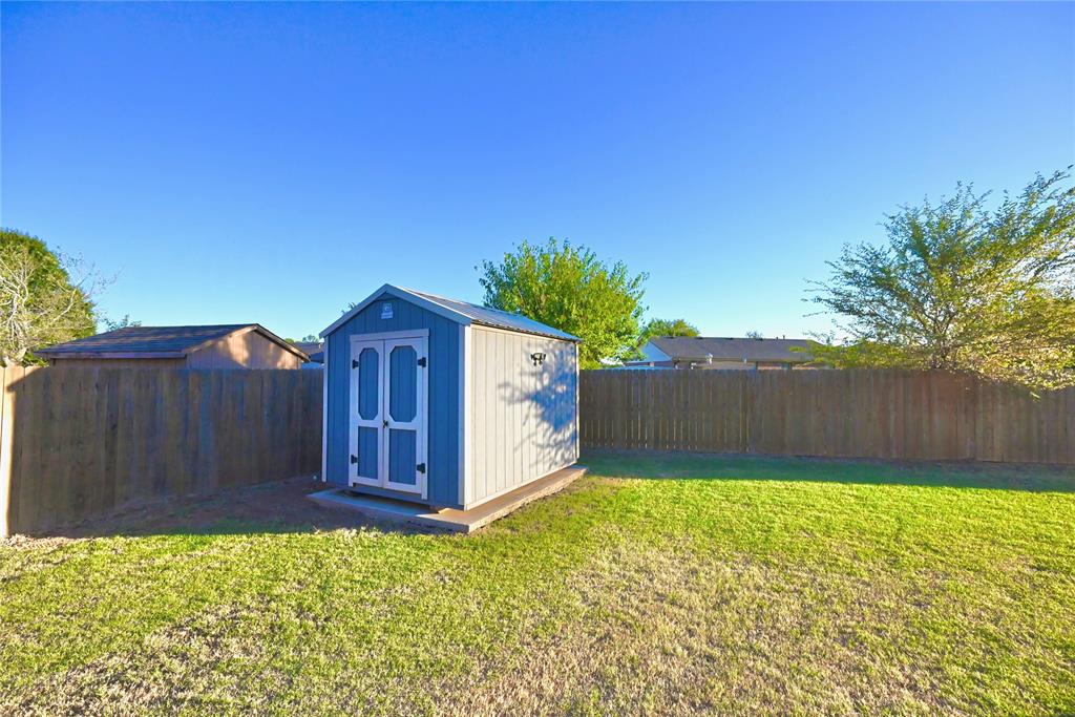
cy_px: 358
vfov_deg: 81.2
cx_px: 538
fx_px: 418
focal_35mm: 14
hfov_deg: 104.2
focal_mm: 14
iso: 3600
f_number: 5.6
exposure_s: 1/8000
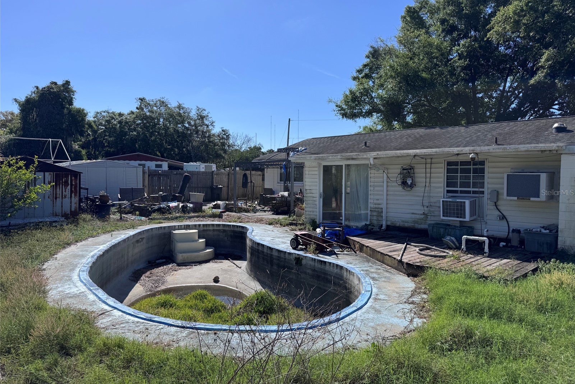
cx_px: 288
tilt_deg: -1.7
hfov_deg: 71.5
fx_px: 399
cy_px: 192
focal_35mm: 25
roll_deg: +0.8
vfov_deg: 51.3
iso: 80
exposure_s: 1/7092
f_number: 1.78
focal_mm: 6.76
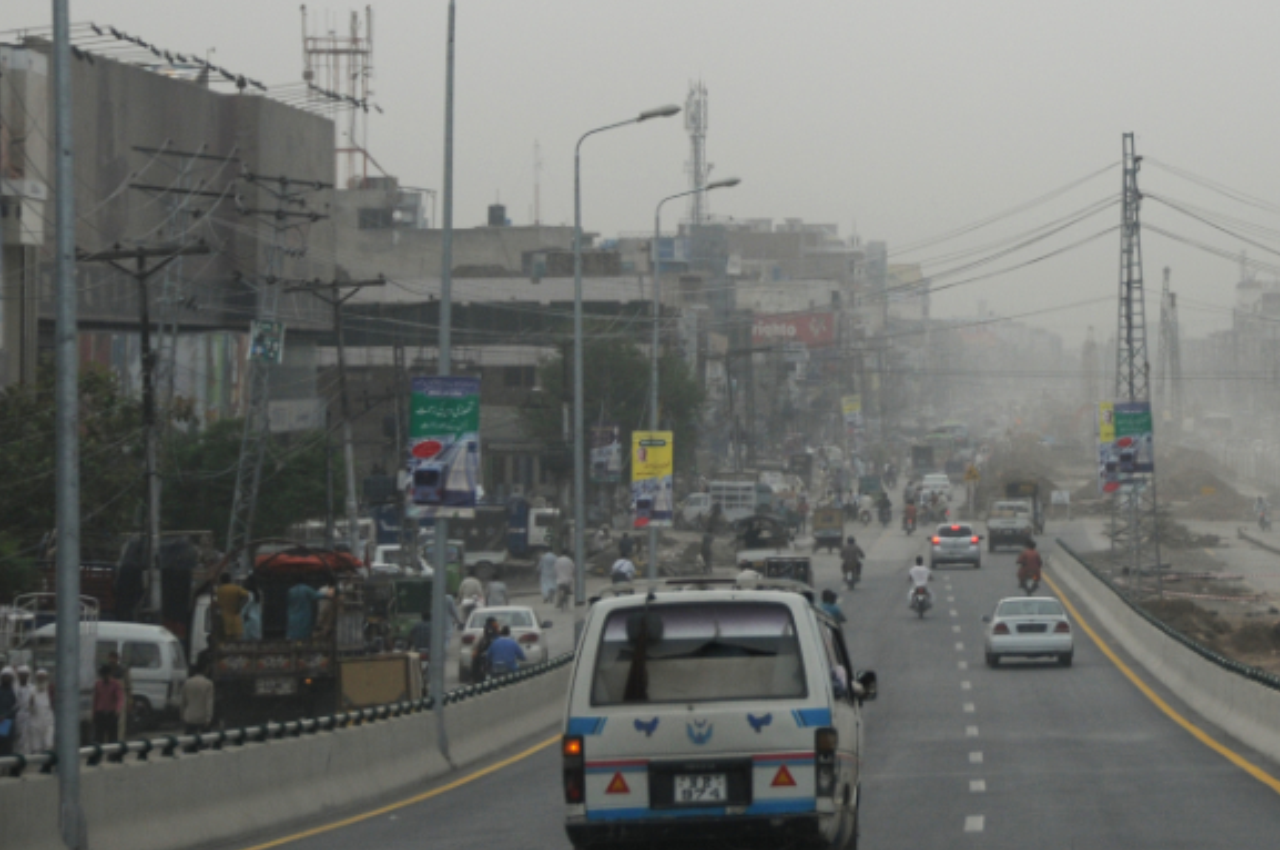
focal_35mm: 169
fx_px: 5996
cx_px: 1071
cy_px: 162
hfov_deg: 12.1
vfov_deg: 8.1
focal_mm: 65
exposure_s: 1/320
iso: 250
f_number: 5
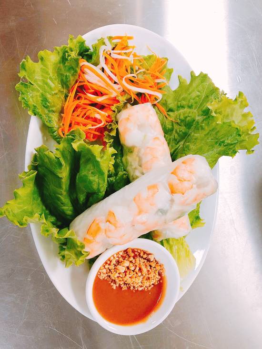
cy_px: 174
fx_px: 282
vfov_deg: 63.4
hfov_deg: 49.8
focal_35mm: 28
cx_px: 131
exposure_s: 1/30
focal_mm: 4
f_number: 1.8
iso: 32
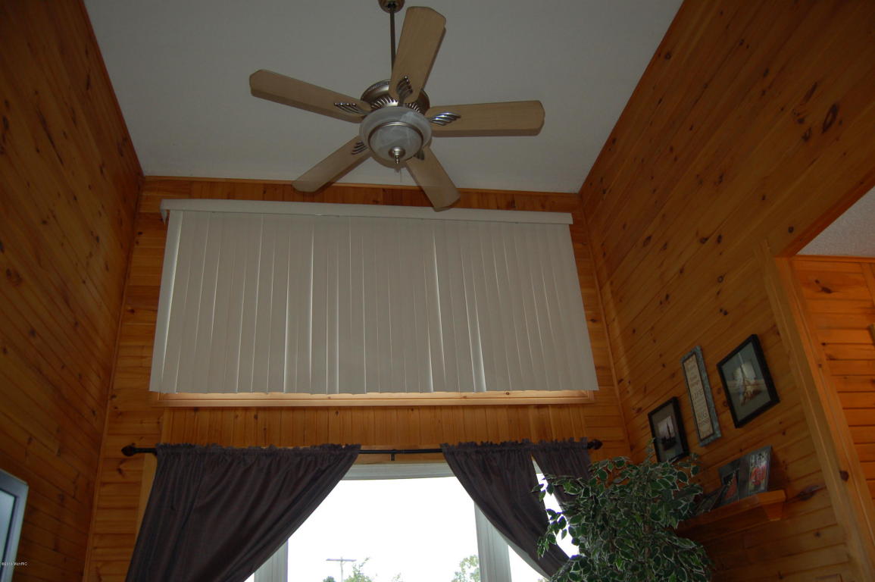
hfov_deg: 67.4
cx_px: 438
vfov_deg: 47.9
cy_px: 291
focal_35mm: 27
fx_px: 656
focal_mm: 18
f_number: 3.5
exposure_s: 1/60
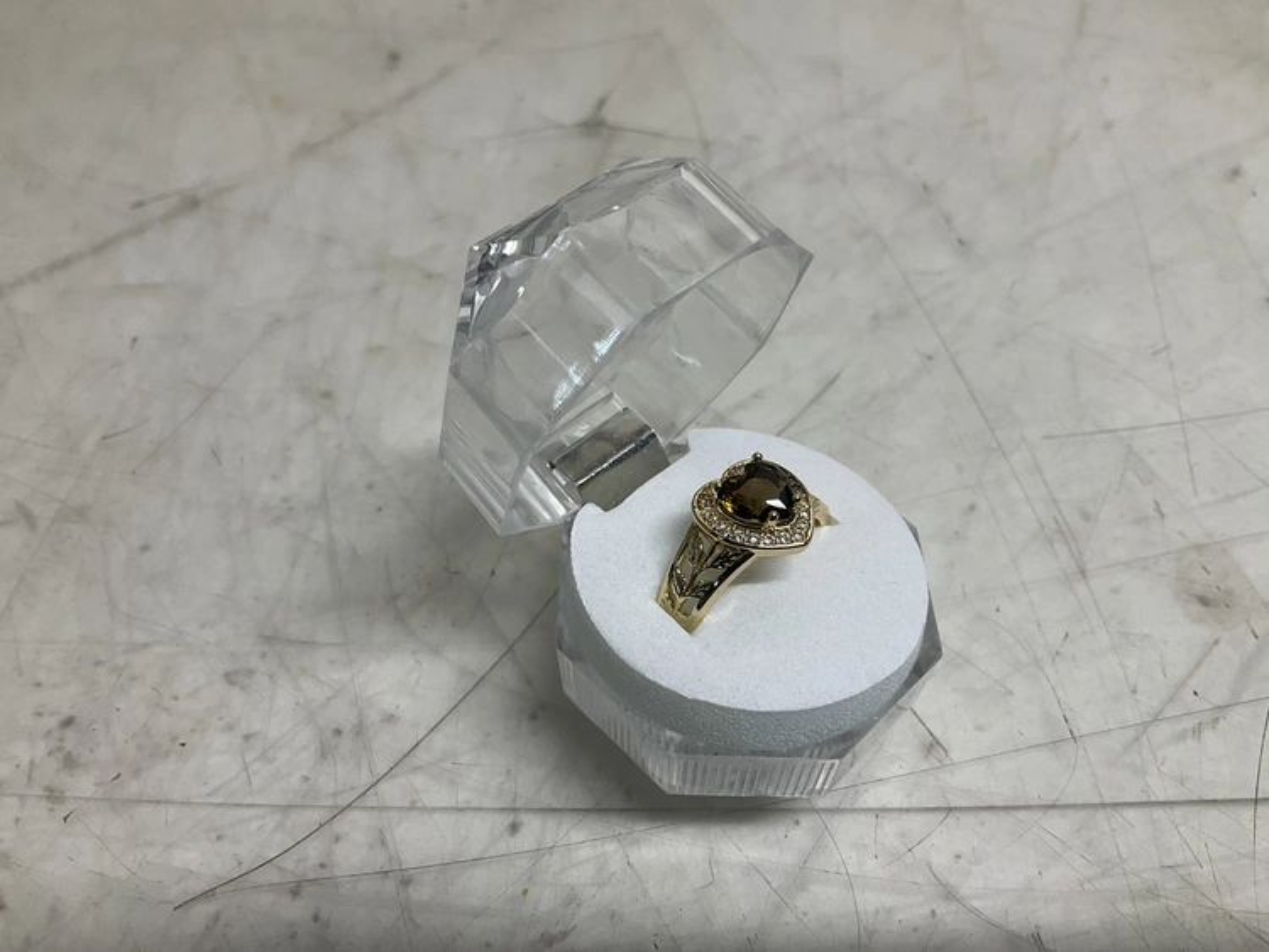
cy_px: 476
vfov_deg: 48.3
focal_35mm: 29
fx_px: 1063
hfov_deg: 61.6
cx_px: 634
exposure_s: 1/120
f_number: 1.8
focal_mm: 3
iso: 40
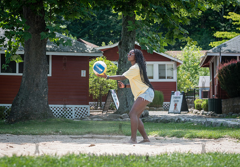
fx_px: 744
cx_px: 105
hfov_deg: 18.3
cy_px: 77
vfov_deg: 12.8
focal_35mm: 110
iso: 200
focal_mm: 92
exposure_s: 1/500
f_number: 4
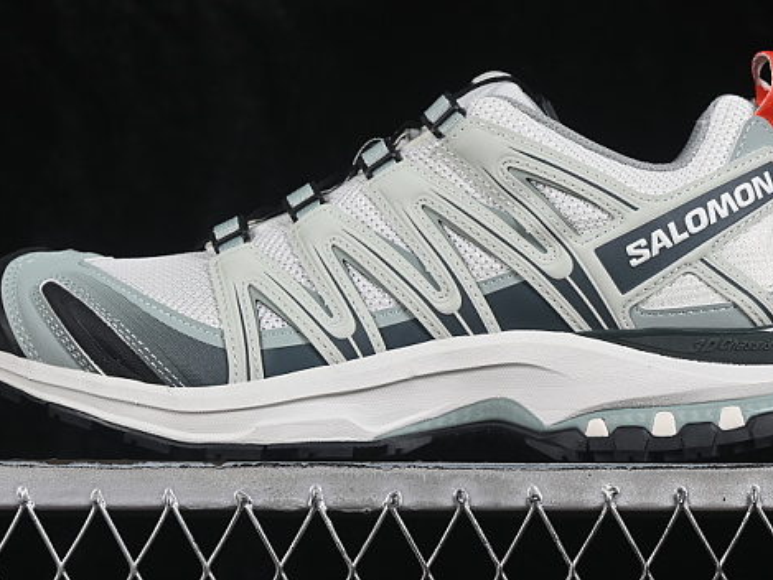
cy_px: 189
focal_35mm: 123
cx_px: 419
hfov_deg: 16.0
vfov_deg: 12.0
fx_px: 2747
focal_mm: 50
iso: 160
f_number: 8
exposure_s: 1/80
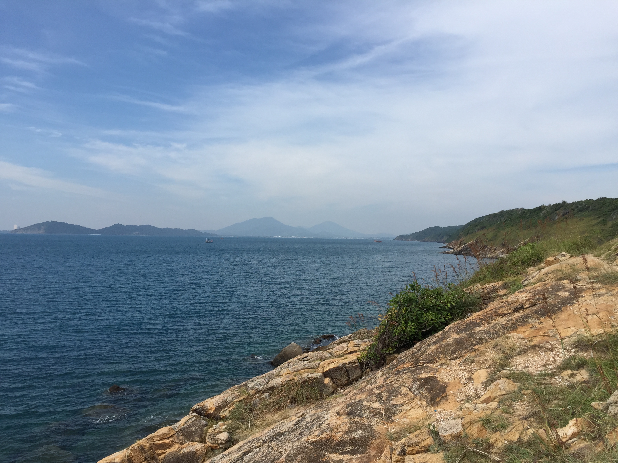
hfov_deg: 61.7
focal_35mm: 29
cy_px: 232
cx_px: 309
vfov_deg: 48.2
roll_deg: -1.6
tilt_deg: +0.9
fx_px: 518
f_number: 2.2
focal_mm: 4.15
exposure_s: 1/2639
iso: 32
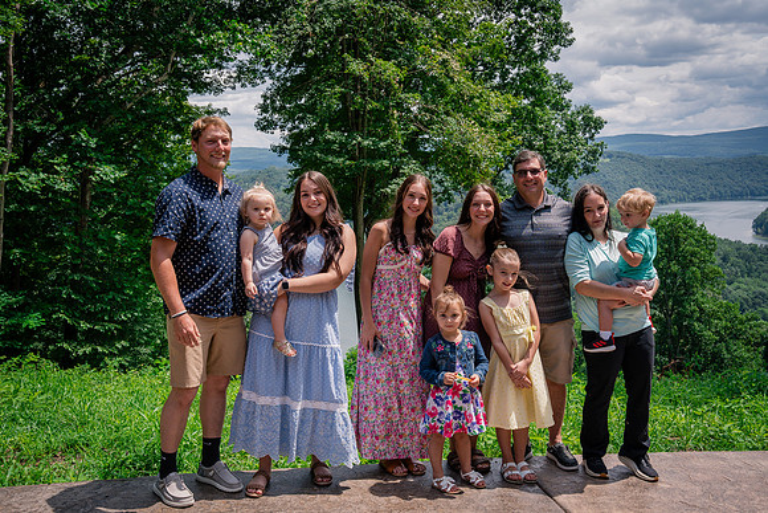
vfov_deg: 36.6
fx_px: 775
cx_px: 388
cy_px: 257
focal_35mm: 36
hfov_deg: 52.7
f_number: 8
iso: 200
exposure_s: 1/250
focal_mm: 35
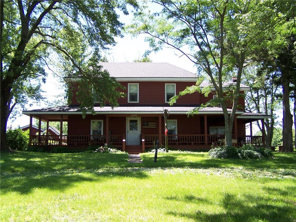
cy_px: 111
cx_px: 148
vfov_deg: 37.7
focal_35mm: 38
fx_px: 325
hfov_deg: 49.0
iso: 80
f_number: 2.8
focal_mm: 6.3
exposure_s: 1/250
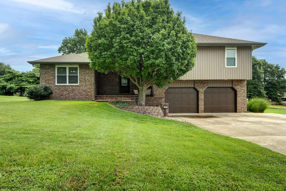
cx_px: 143
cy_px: 96
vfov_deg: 51.3
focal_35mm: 25
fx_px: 199
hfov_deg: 71.5
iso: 100
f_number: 6.7
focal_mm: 25
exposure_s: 1/125
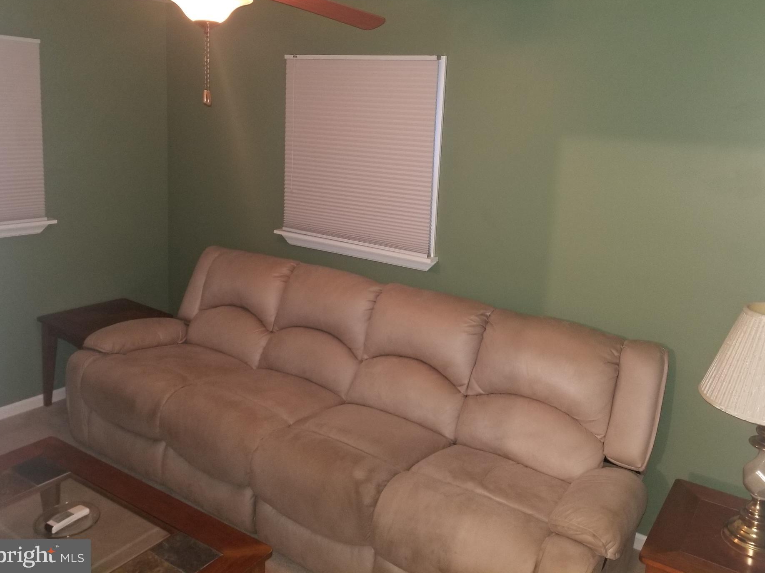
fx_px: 641
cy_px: 254
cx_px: 413
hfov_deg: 61.6
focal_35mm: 29
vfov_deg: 48.1
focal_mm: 4.25
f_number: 1.7
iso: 160
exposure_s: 1/10
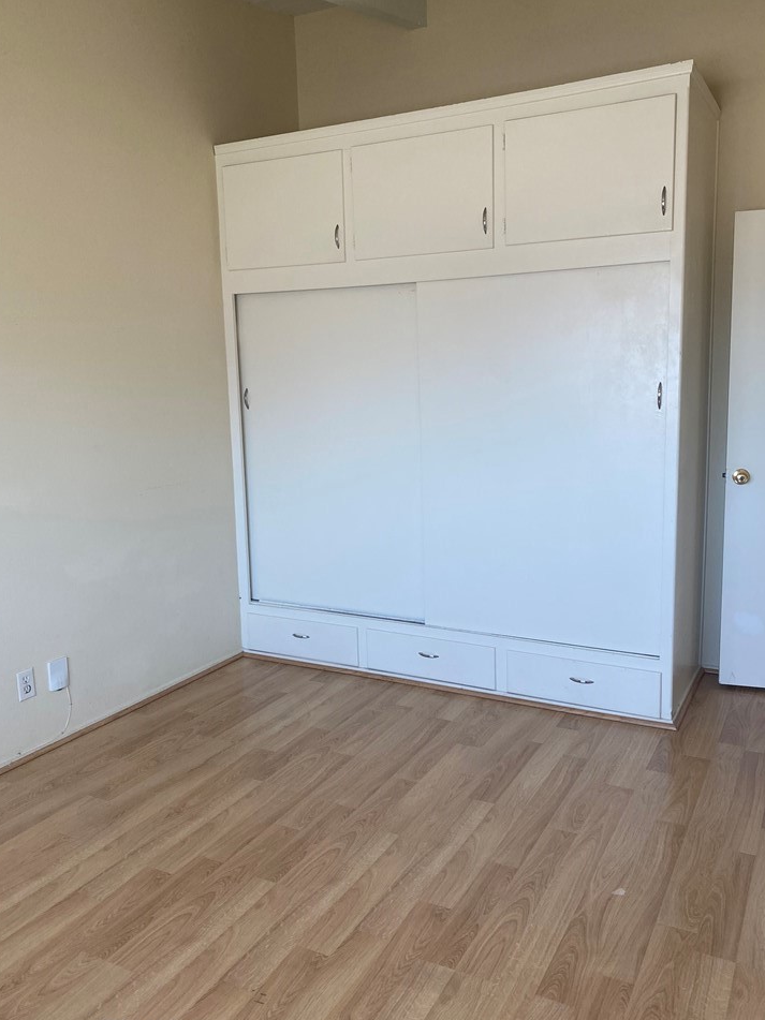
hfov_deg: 49.7
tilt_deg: -8.3
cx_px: 397
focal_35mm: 28
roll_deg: +1.3
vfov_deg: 63.4
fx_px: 825
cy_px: 497
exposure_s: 1/121
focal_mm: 4.25
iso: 125
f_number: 1.8
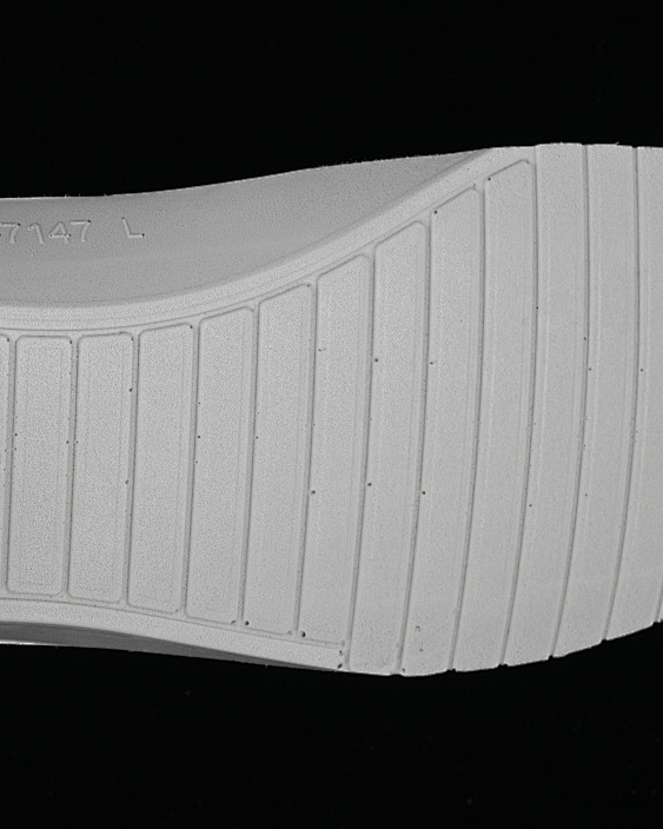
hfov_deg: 14.2
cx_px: 179
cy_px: 414
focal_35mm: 108
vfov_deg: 17.8
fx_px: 2650
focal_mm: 50
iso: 160
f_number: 8
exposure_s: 1/80
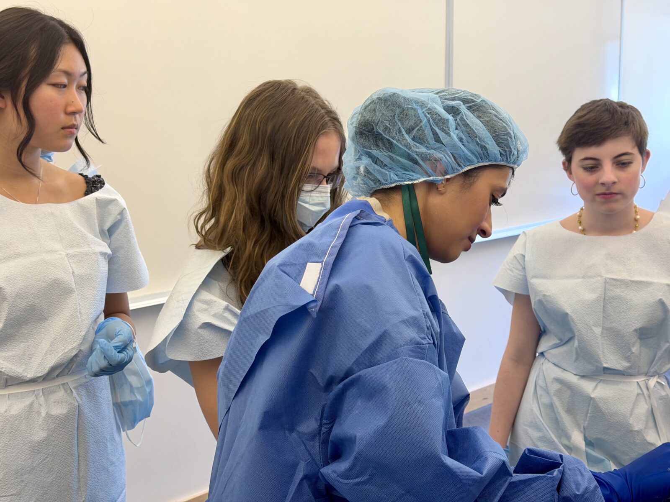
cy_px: 251
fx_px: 929
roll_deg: +0.7
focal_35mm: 48
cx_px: 335
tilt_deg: -9.9
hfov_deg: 39.7
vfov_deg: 30.3
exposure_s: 1/60
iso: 100
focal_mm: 6.76
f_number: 1.78
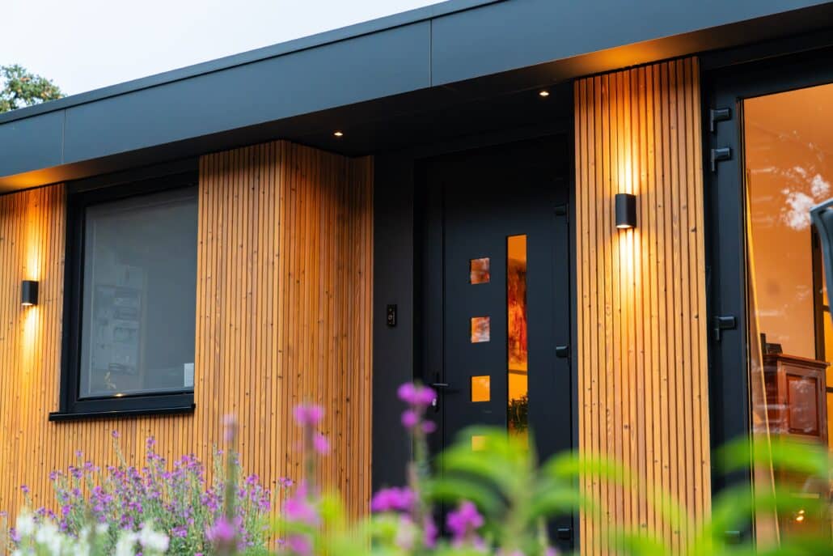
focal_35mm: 70
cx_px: 416
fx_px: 1620
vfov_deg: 19.5
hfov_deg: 28.8
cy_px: 278
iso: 8000
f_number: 5
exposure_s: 1/125
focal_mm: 70
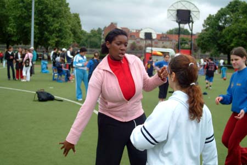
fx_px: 370
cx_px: 124
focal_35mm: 54
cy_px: 82
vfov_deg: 25.1
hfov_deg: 36.9
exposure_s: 1/1000
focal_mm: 36
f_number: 4.5
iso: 400
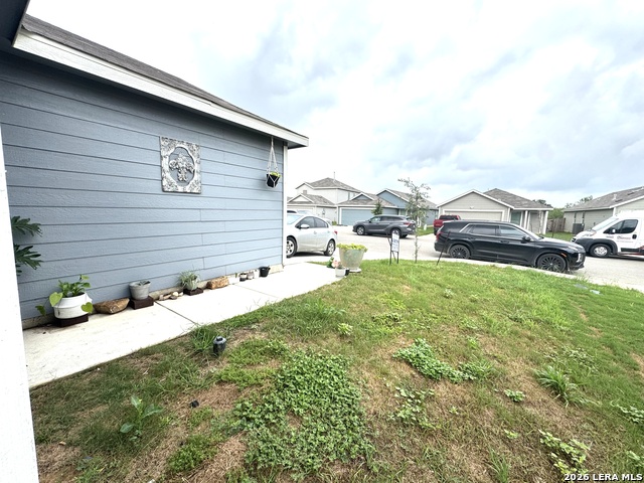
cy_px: 242
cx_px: 322
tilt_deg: -6.6
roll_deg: -1.4
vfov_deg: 85.7
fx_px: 260
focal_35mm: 14
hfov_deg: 102.1
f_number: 2.2
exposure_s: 1/1256
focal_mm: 2.22
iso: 50
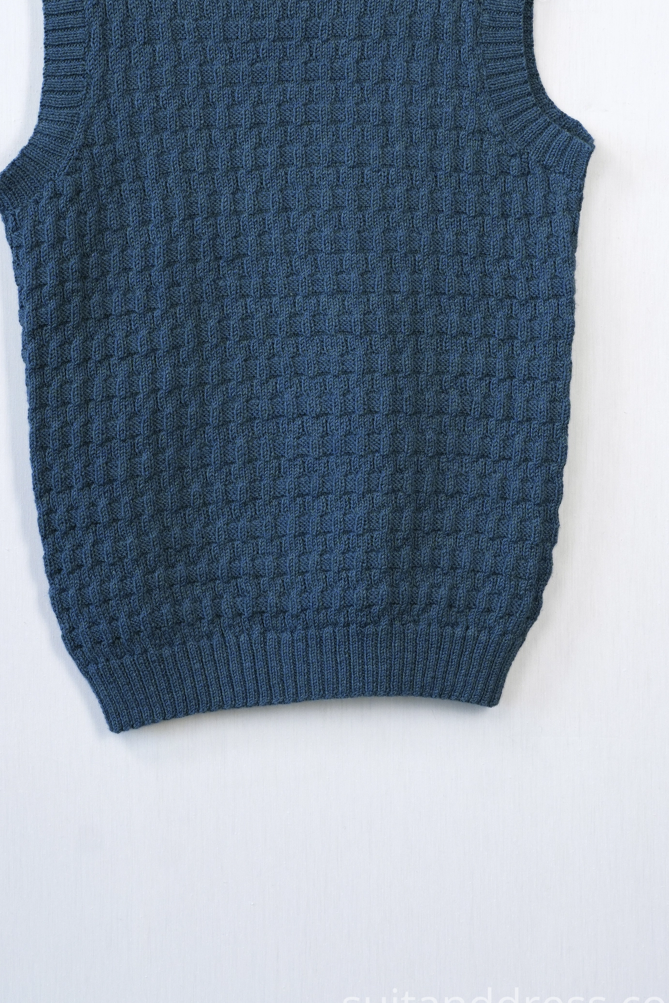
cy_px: 376
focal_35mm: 104
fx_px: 2898
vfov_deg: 19.6
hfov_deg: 13.2
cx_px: 283
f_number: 7.1
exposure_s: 1/50
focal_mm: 50
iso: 320
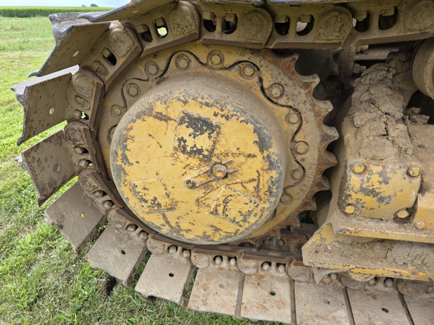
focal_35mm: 23
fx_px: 288
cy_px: 162
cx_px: 217
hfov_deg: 73.9
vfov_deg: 58.9
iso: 80
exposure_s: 1/1300
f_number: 1.7
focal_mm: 6.3
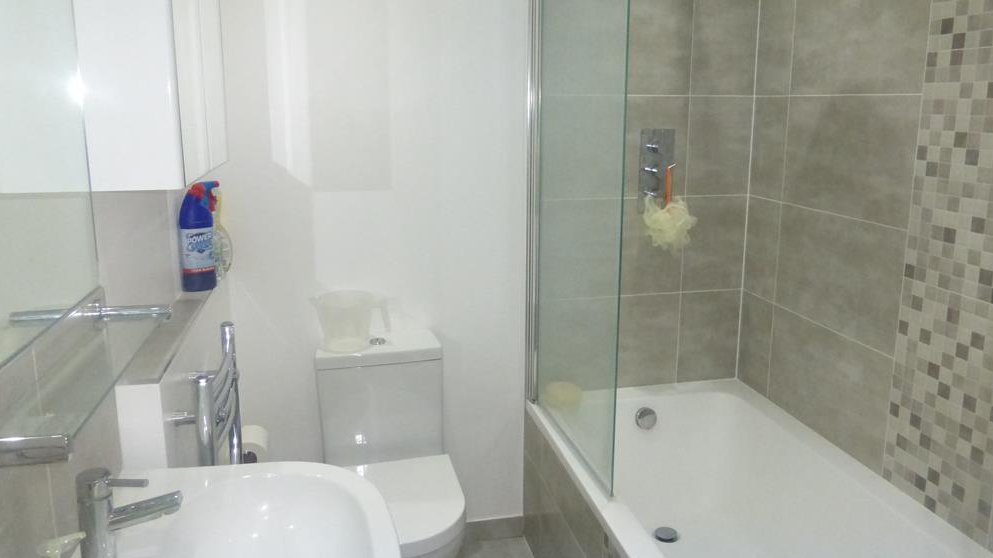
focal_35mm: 27
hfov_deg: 69.9
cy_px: 240
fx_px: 711
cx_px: 493
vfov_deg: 42.8
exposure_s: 1/60
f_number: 3.3
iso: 800
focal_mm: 4.3
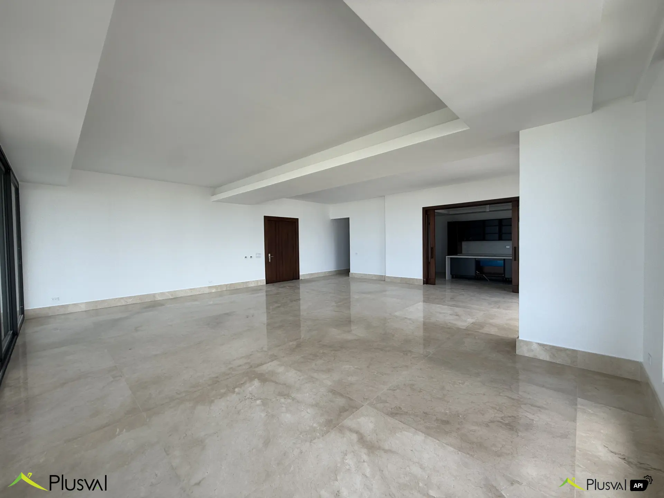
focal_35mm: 14
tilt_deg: +0.4
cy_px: 249
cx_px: 332
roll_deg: +0.6
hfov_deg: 102.1
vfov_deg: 85.7
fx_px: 269
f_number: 2.2
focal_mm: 2.22
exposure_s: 1/184
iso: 50
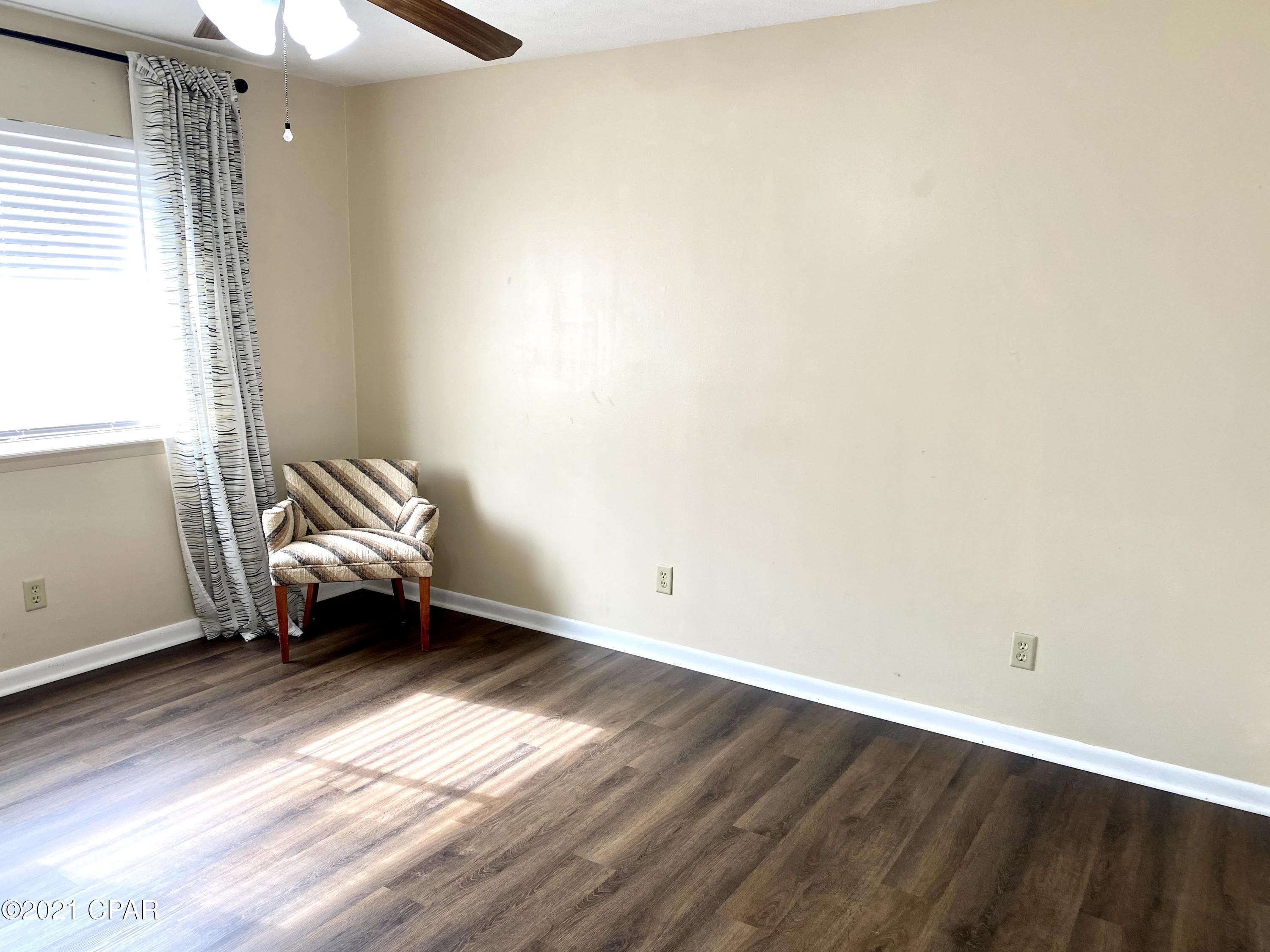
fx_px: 954
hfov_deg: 67.3
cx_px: 635
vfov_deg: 53.1
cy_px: 476
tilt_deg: -10.0
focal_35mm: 26
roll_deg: -1.5
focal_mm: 4.25
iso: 64
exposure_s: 1/120
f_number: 1.8
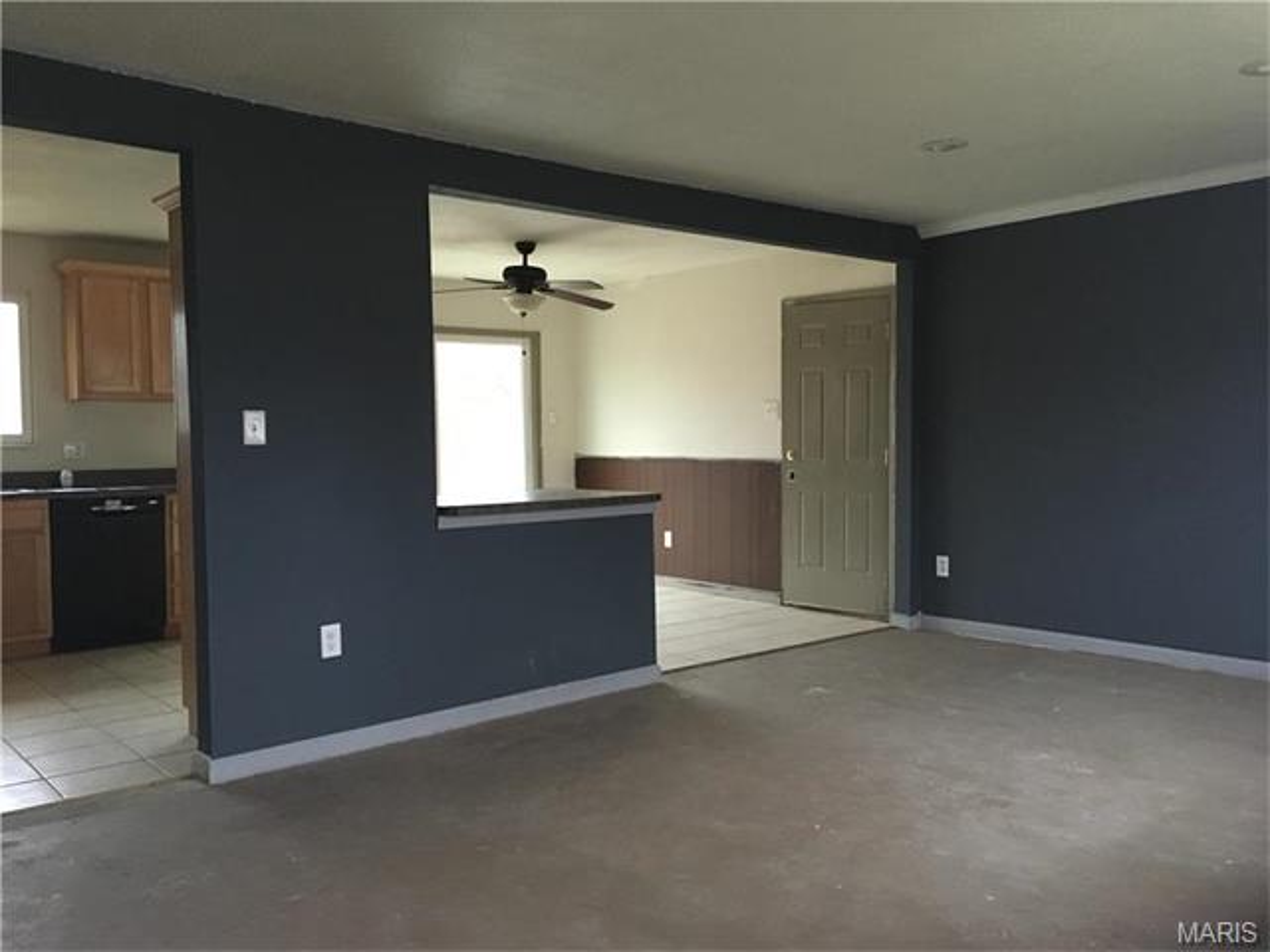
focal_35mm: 29
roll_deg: -0.3
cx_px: 635
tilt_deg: -3.6
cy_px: 476
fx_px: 1064
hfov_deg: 61.7
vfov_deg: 48.2
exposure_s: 1/15
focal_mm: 4.15
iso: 200
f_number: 2.2
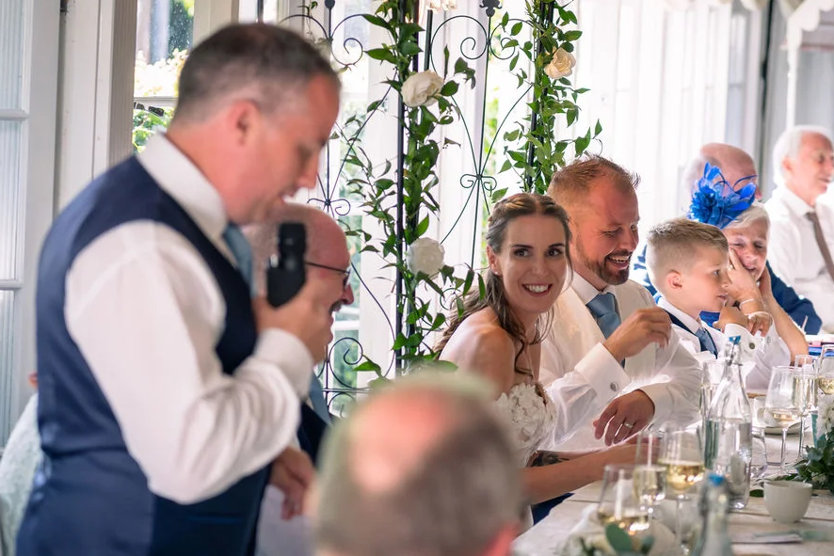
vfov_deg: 10.6
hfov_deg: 15.7
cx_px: 530
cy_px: 247
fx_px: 3012
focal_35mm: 130
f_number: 2.8
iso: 400
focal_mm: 75
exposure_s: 1/200
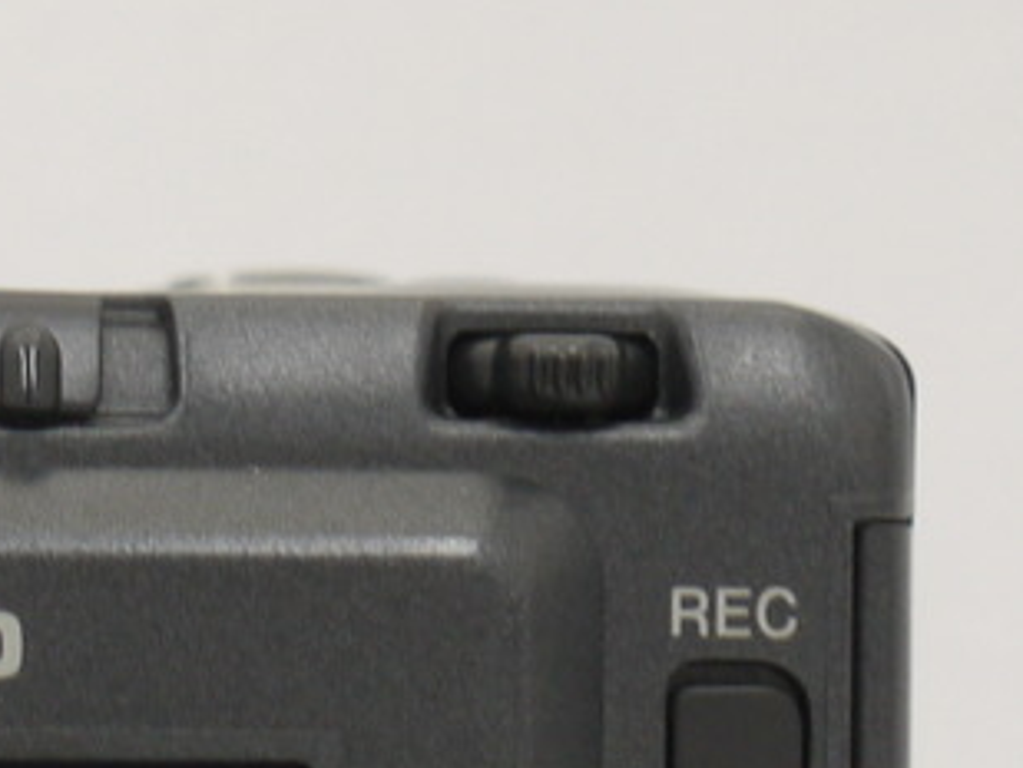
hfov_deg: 8.0
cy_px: 1129
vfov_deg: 6.1
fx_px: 7125
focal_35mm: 241
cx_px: -656
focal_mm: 31
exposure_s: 1/40
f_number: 5.4
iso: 400
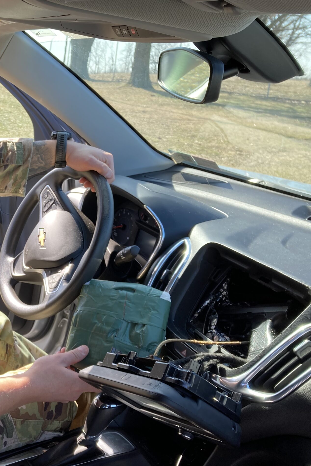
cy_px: 233
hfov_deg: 32.2
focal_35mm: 39
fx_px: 506
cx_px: 21
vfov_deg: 49.6
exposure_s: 1/166
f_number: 1.8
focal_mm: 3.99
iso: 20
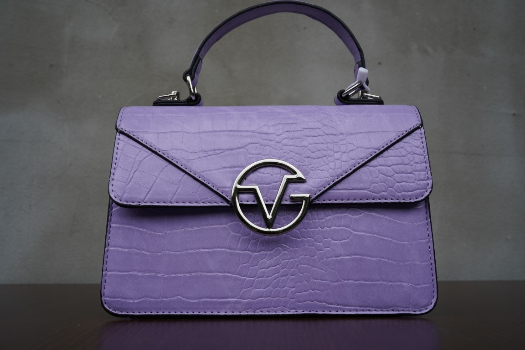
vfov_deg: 37.9
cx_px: 262
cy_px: 175
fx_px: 510
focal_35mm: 35
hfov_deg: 54.4
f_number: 8
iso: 320
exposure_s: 1/250
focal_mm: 35
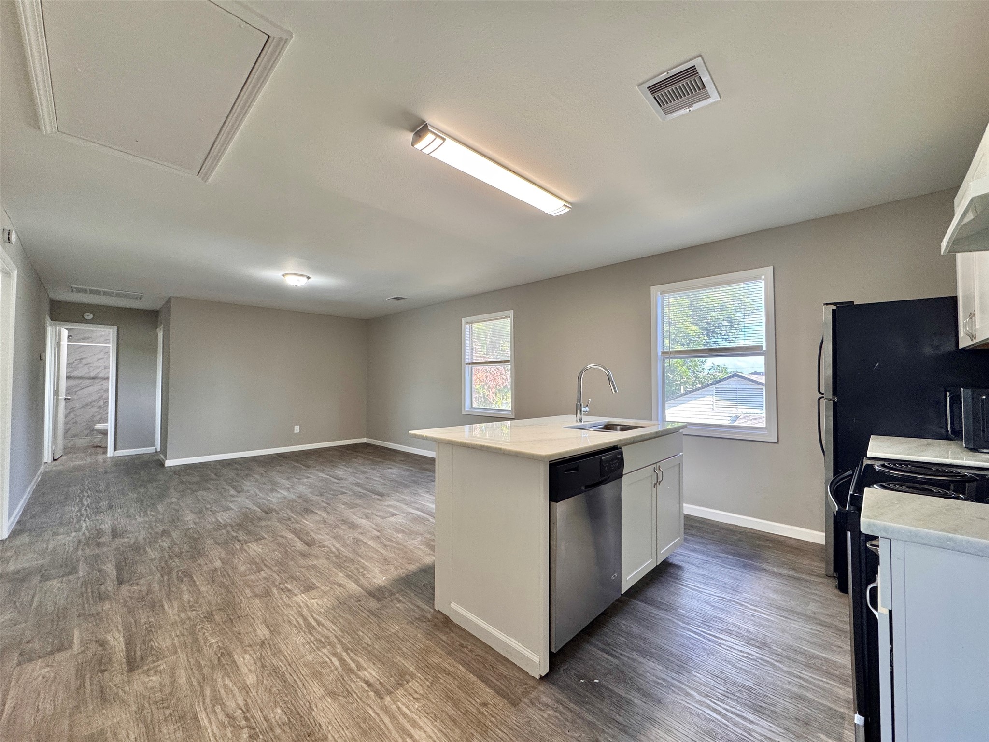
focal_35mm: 14
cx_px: 494
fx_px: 400
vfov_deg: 85.7
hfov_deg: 102.1
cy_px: 371
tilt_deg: +1.4
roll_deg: +0.3
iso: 200
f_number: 2.2
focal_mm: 2.22
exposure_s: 1/60
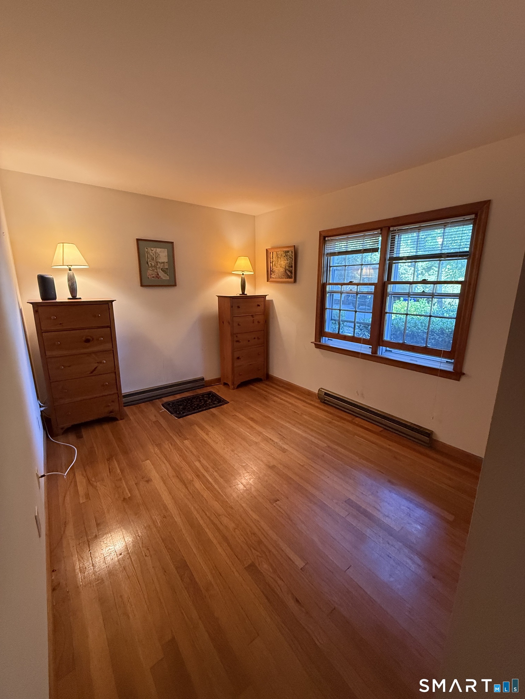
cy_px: 350
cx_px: 262
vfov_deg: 102.1
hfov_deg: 85.7
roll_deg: -0.4
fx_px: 283
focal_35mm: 14
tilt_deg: -13.0
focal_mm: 2.22
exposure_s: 1/60
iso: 500
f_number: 2.2
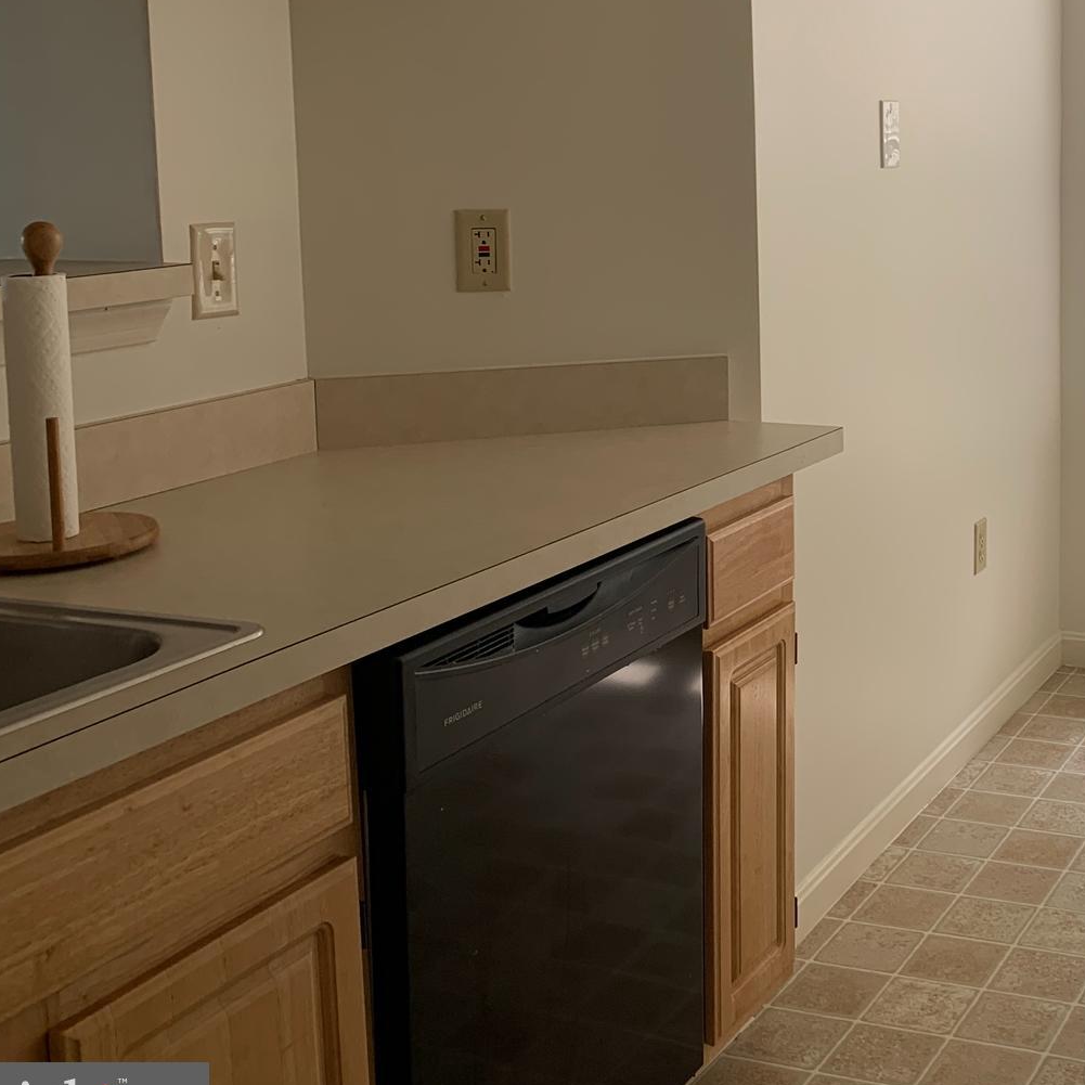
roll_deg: -0.2
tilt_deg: -4.8
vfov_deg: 35.5
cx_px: 1048
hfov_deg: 33.4
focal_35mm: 47
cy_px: 319
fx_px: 1667
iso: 25
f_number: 1.8
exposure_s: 1/121
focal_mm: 4.25
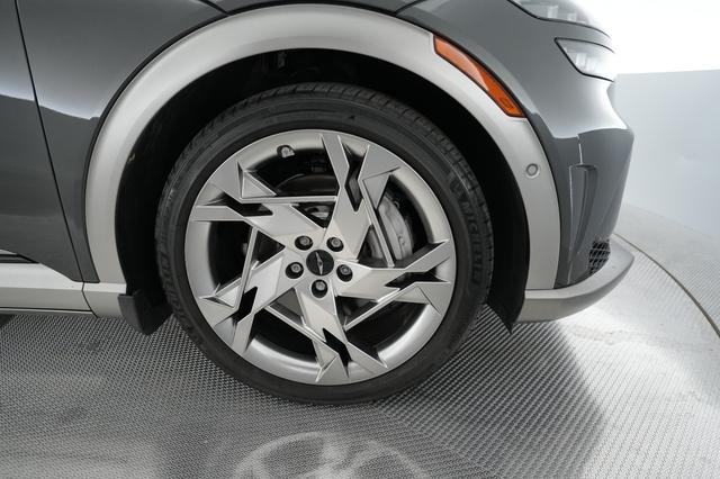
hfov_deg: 73.8
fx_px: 480
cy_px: 240
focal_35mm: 24
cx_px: 360
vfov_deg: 53.1
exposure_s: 1/250
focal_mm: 24
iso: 3200
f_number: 2.8
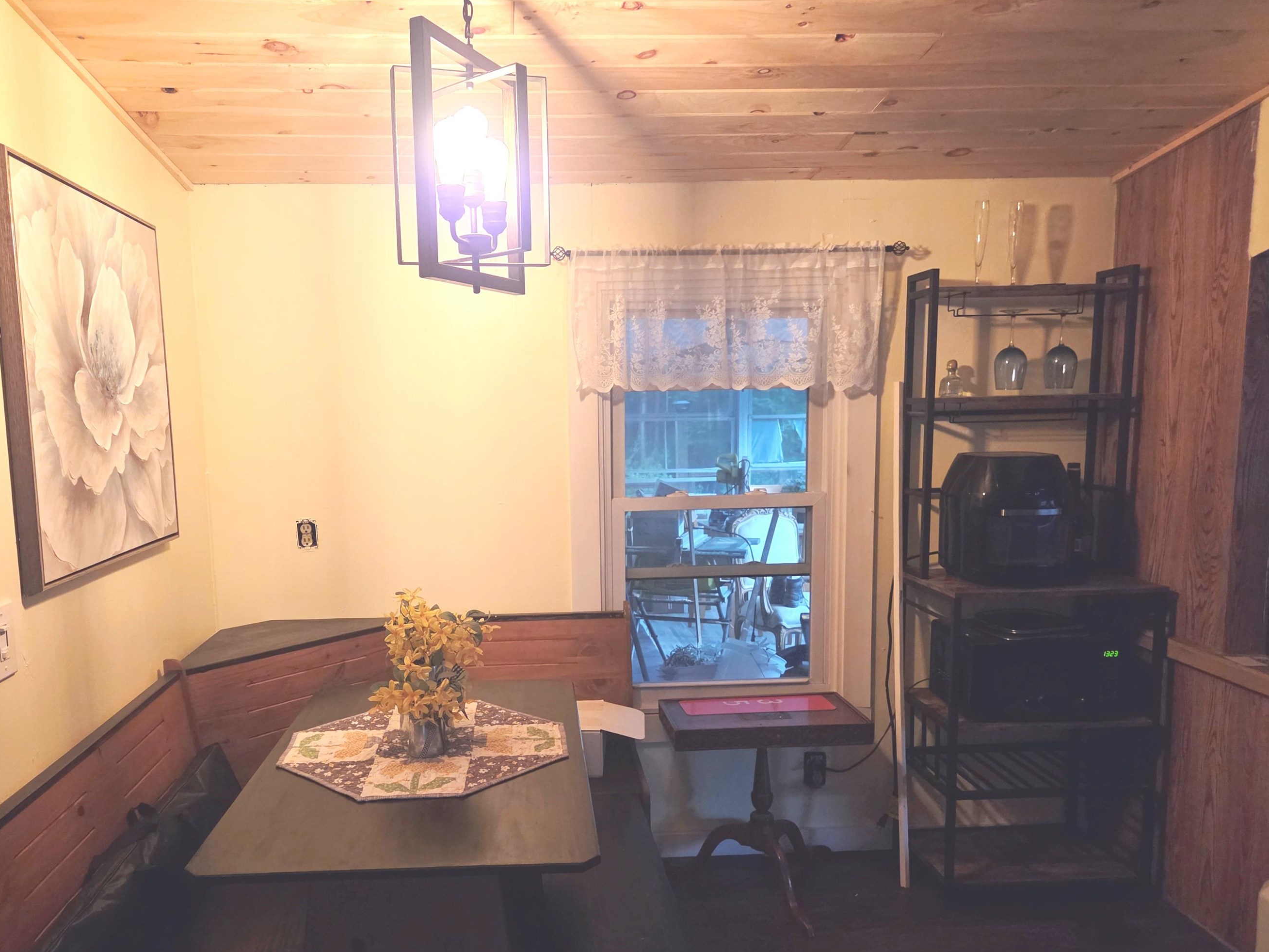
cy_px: 537
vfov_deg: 51.2
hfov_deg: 65.1
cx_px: 556
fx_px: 990
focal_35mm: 27
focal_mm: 5.4
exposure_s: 1/120
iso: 1000
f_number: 1.8
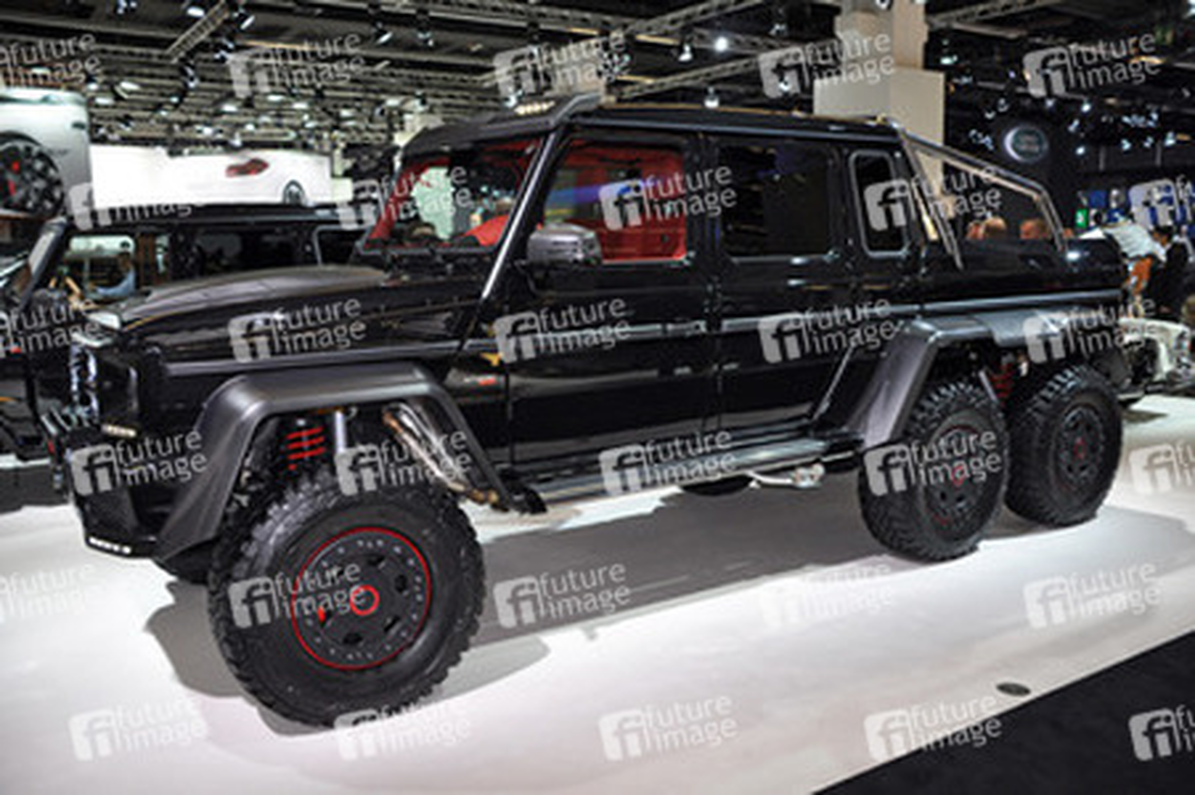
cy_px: 398
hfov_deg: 62.0
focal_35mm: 30
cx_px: 598
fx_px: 995
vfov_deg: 43.5
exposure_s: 1/125
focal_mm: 20
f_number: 3.5
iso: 640
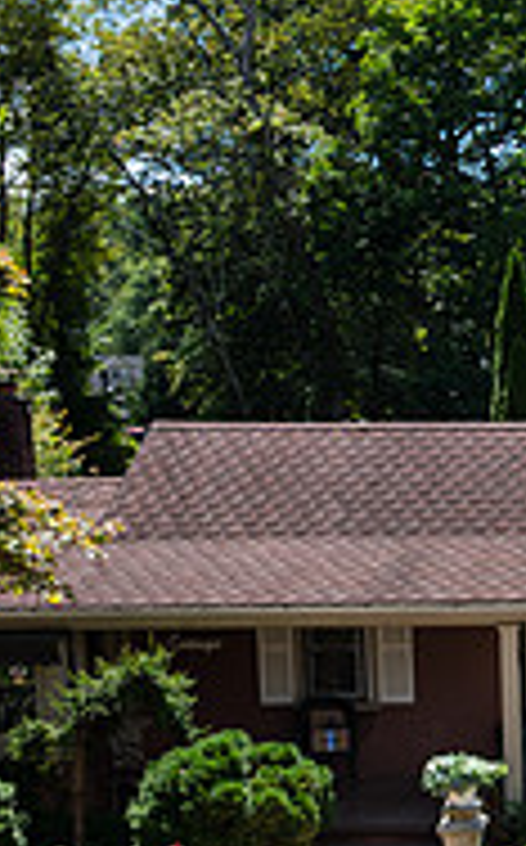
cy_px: 704
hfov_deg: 14.8
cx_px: 876
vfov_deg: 25.6
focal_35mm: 79
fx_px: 1818
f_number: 6.3
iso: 100
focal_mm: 24
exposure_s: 1/320
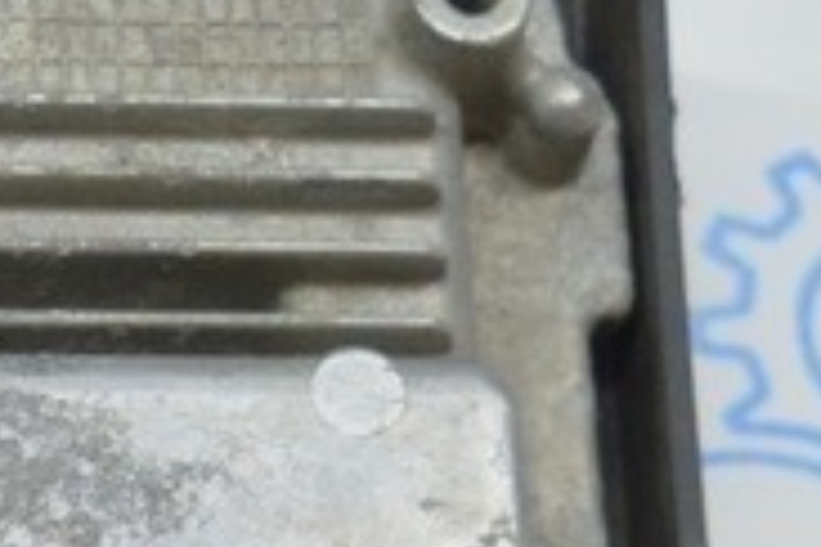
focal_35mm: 227
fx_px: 5172
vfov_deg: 6.0
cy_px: 841
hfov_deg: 8.8
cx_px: -529
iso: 400
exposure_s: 1/60
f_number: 4
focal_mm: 27
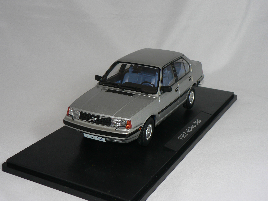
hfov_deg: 35.5
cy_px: 100
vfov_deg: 27.0
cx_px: 134
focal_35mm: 54
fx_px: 418
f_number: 2.8
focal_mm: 8.9
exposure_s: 1/60
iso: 80
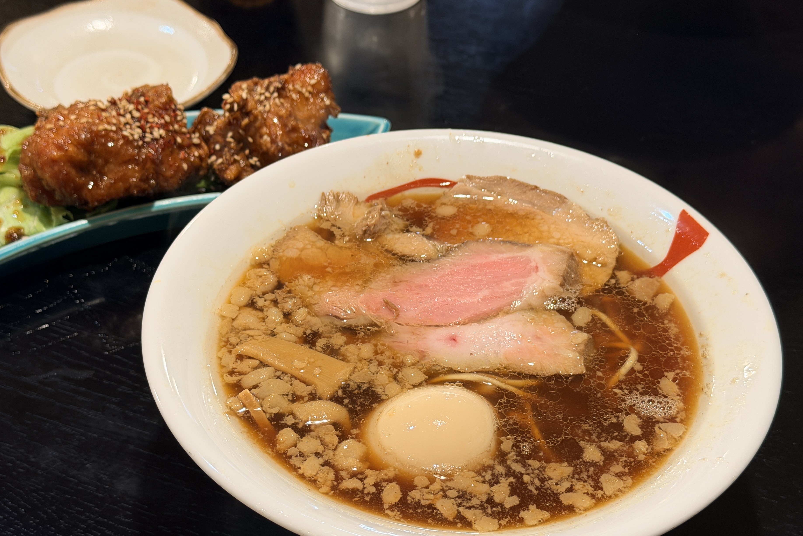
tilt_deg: -42.9
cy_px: 313
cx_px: 371
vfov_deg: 24.6
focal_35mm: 55
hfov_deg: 36.2
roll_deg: -0.8
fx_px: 1227
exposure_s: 1/60
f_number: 1.78
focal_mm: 6.76
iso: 160
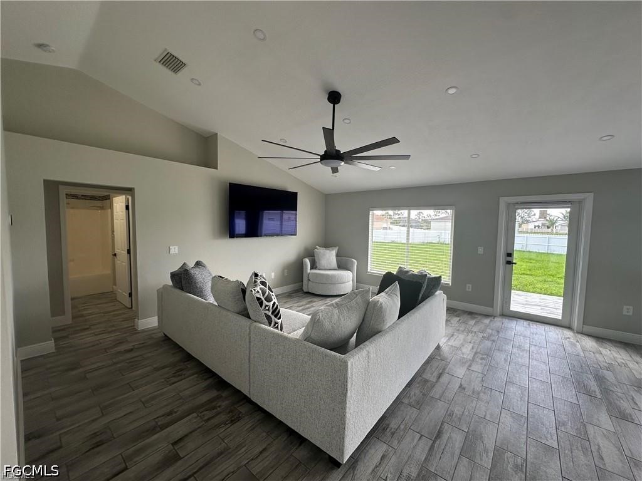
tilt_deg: -2.7
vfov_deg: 85.7
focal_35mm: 14
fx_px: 260
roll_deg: -0.8
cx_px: 321
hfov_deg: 102.1
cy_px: 240
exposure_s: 1/99
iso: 64
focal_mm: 2.22
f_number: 2.2
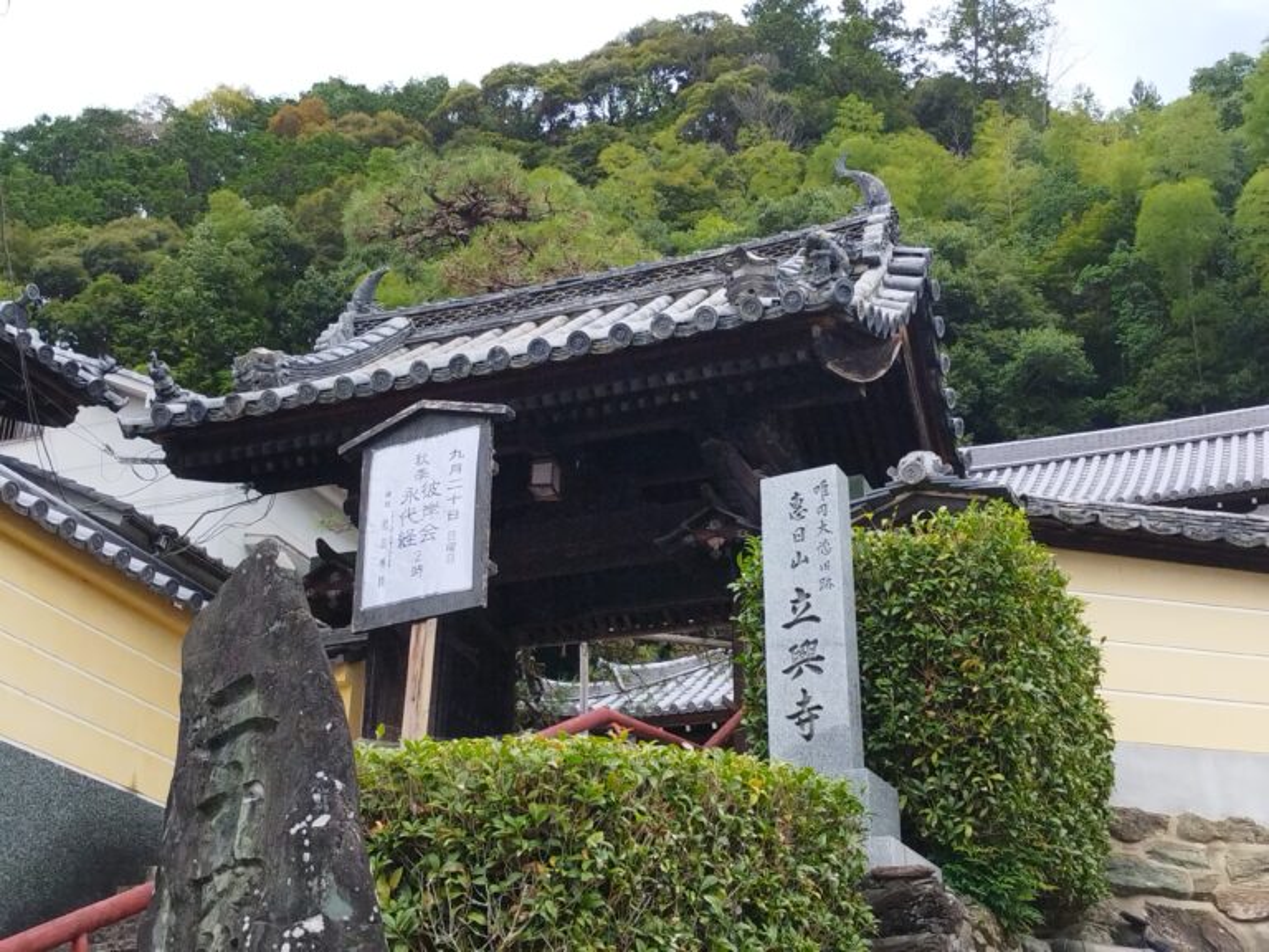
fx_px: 990
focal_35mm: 27
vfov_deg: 51.4
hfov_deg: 65.3
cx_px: 634
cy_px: 476
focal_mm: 4.7
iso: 49
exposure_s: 1/1748
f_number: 1.79
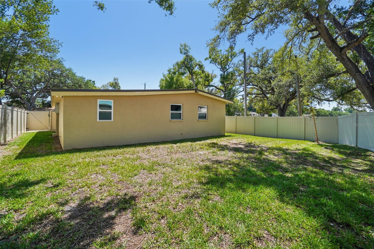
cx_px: 187
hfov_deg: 100.4
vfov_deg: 77.3
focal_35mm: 15
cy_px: 124
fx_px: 156
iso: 100
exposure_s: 1/200
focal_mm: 10
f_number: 8
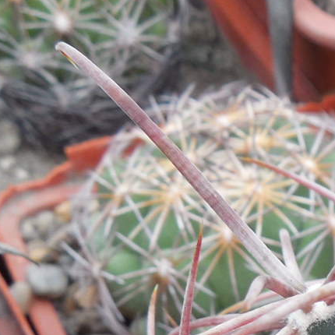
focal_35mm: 102
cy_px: 450
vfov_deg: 16.1
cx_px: 527
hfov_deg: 15.5
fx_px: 1117
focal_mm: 5.6
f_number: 3.6
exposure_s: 1/40
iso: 125
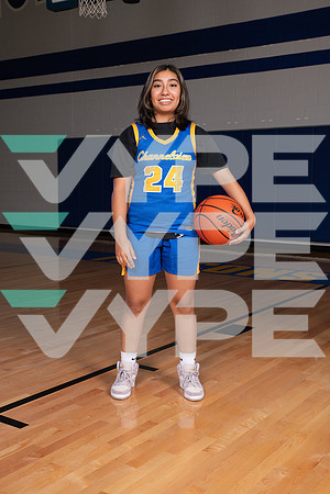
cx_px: 165
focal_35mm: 44
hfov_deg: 30.5
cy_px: 247
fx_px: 605
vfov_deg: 44.5
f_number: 7.1
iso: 500
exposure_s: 1/320
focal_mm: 44
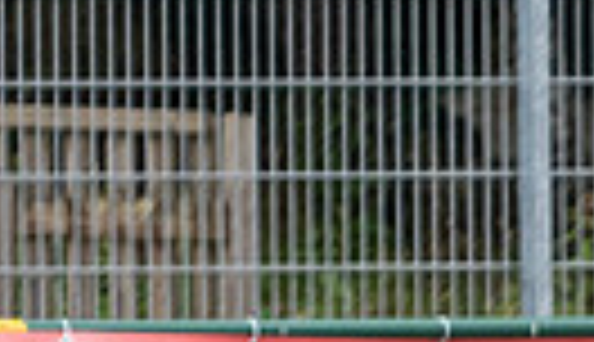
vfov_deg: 0.6
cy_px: 821
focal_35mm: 2204
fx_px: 34913
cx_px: 1527
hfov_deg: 1.0
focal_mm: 200
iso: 560
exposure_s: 1/1600
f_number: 3.2
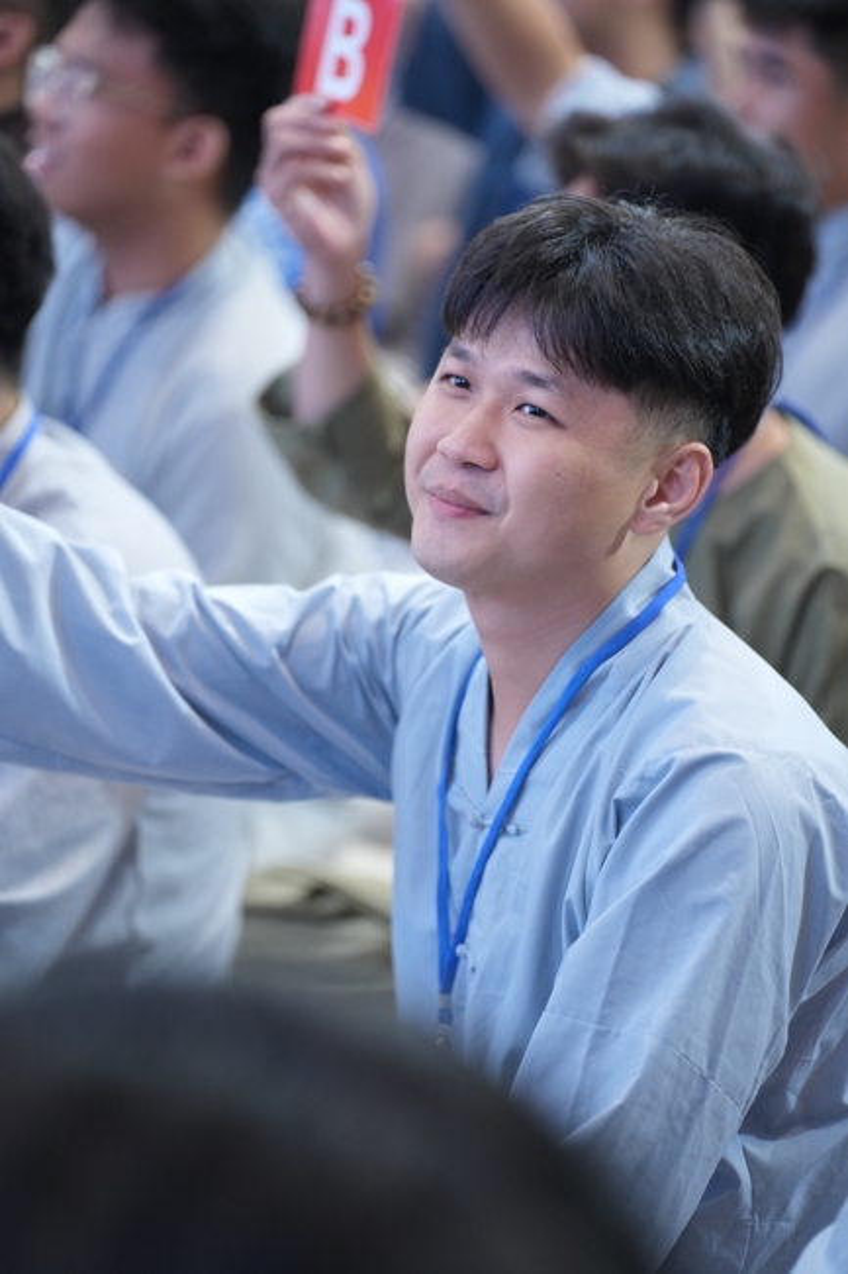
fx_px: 5055
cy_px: 637
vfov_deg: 14.4
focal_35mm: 143
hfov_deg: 9.6
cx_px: 424
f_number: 2.8
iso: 2500
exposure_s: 1/80
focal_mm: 143
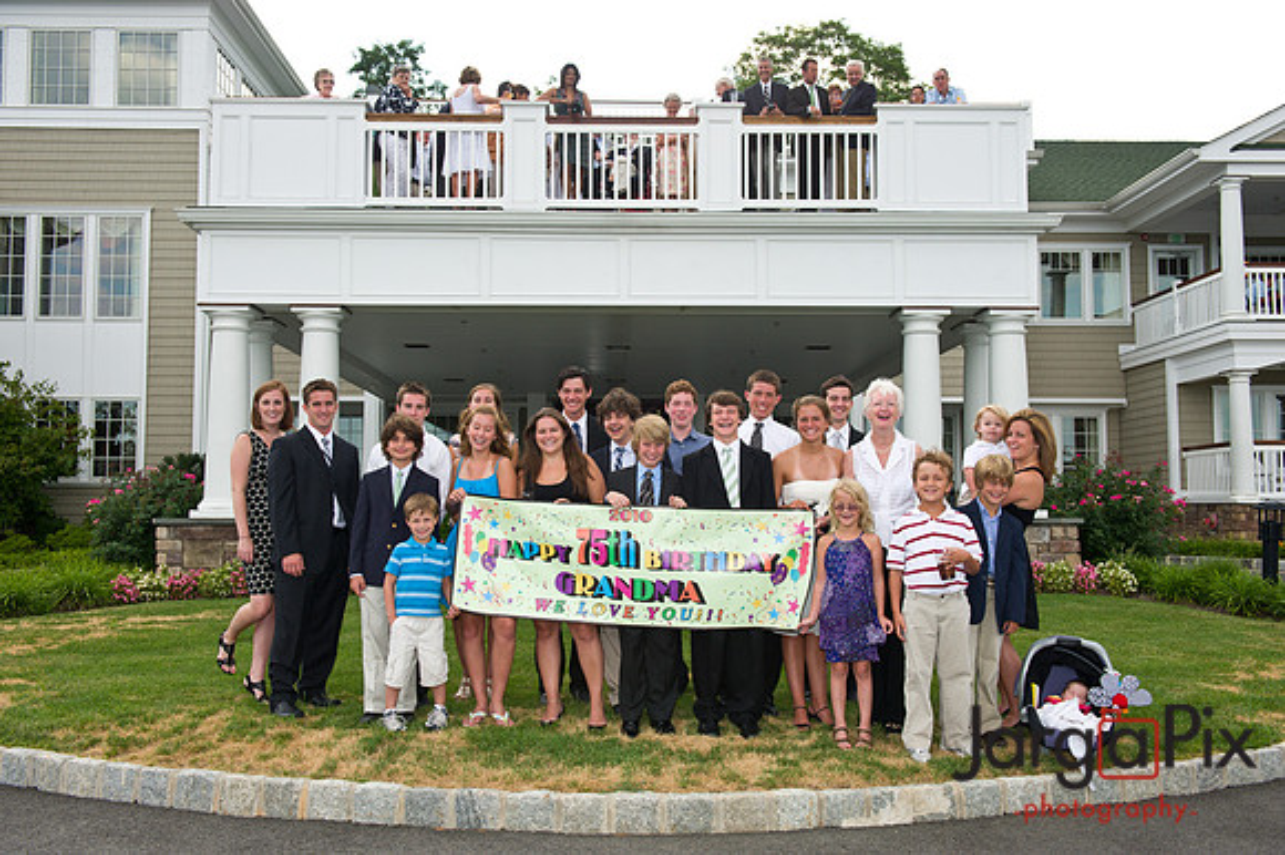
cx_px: 642
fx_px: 1213
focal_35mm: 34
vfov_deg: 38.8
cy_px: 428
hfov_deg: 55.8
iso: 200
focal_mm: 34
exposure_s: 1/250
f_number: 5.6
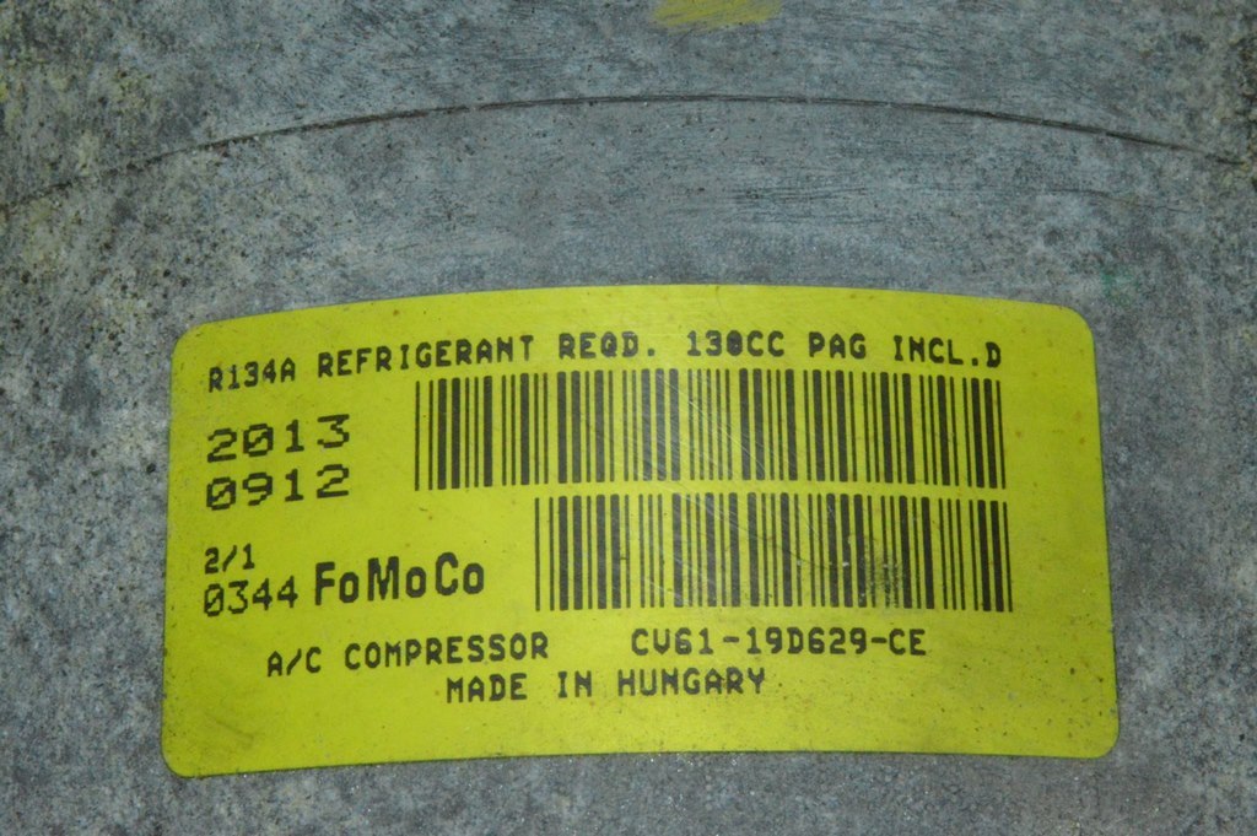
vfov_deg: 16.5
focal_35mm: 82
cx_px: 628
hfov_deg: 24.6
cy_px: 418
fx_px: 2878
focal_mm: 55
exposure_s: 1/100
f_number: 36
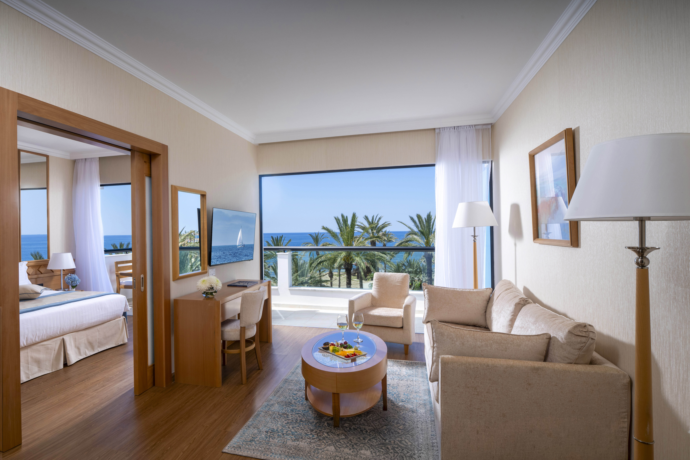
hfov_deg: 86.9
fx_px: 364
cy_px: 230
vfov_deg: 64.6
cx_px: 345
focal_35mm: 19
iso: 250
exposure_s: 1/200
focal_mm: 19
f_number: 11
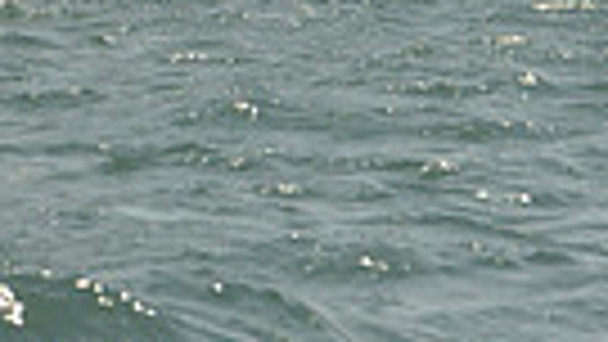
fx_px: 6224
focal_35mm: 386
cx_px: -74
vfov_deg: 3.1
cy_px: -878
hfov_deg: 5.6
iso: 200
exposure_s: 1/1250
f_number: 9
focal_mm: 86
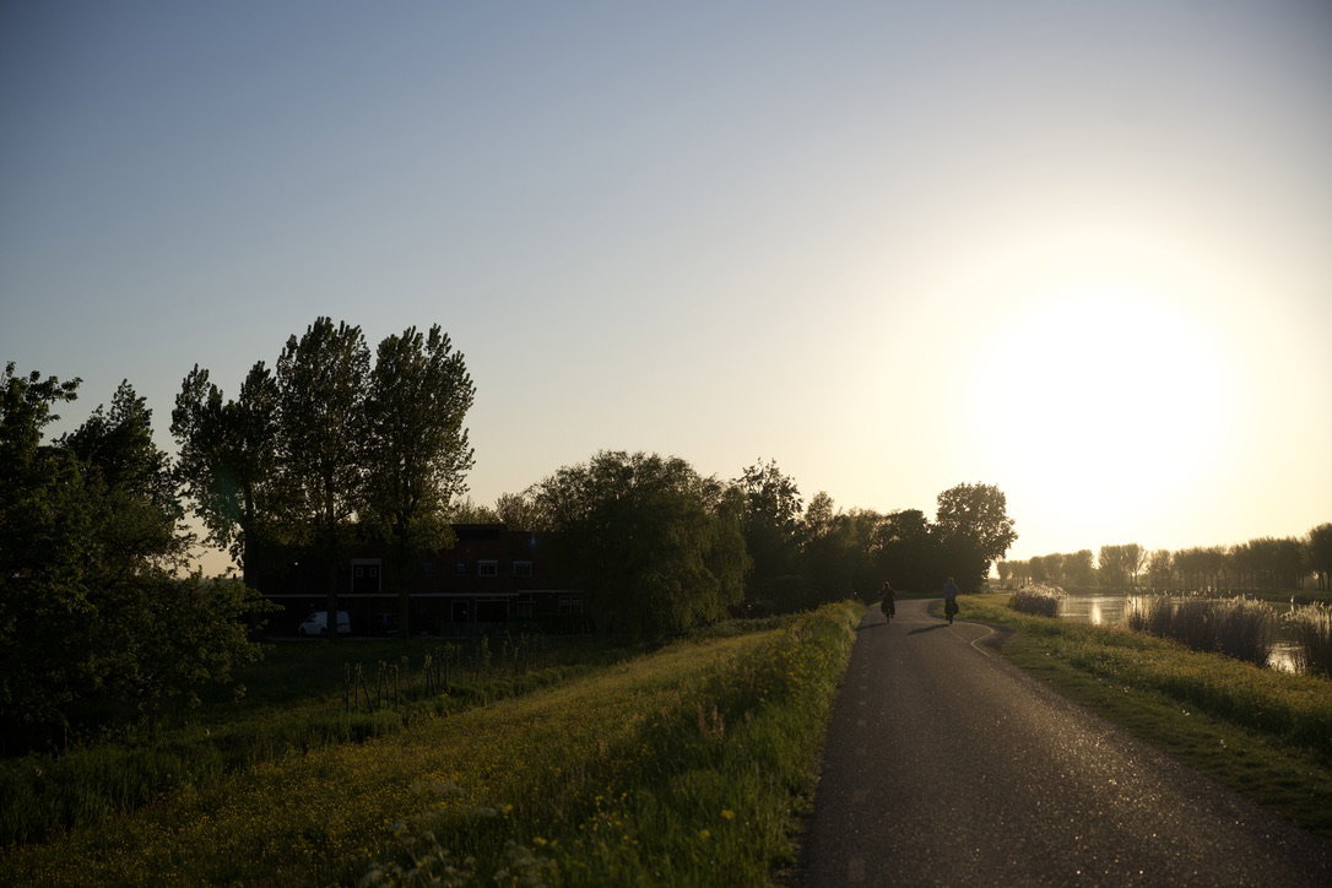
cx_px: 666
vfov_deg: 25.1
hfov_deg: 36.9
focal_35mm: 54
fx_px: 1998
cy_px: 444
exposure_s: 1/2500
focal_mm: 54
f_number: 3.2
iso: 200
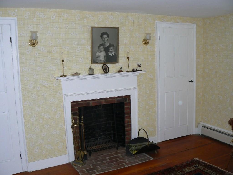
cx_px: 116
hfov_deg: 51.4
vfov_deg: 39.7
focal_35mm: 36
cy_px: 88
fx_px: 242
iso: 100
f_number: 2.8
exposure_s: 1/30
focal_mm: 6
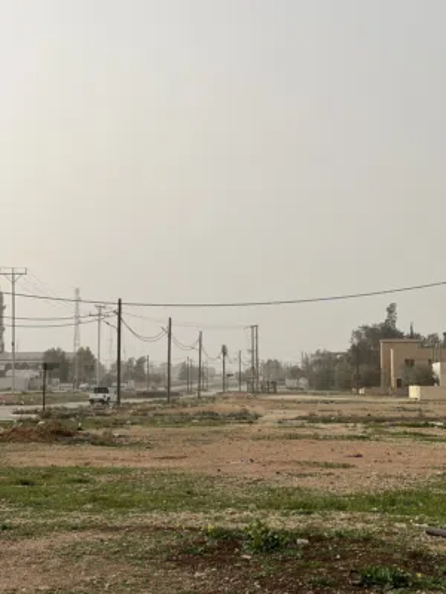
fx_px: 1323
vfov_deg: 25.3
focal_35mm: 77
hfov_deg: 19.1
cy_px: 297
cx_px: 223
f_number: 2.8
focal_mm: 9
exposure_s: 1/1357
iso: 32
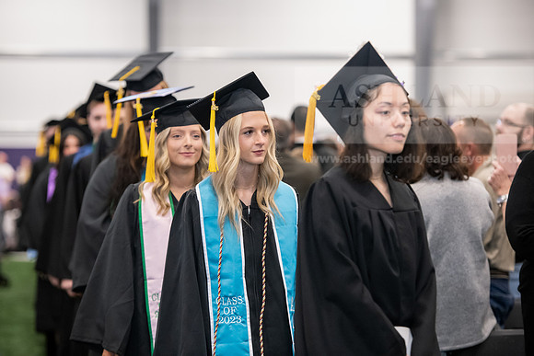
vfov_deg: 10.2
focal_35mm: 135
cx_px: 267
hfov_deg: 15.2
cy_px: 178
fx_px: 2003
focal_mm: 135
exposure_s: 1/200
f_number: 3.2
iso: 3200
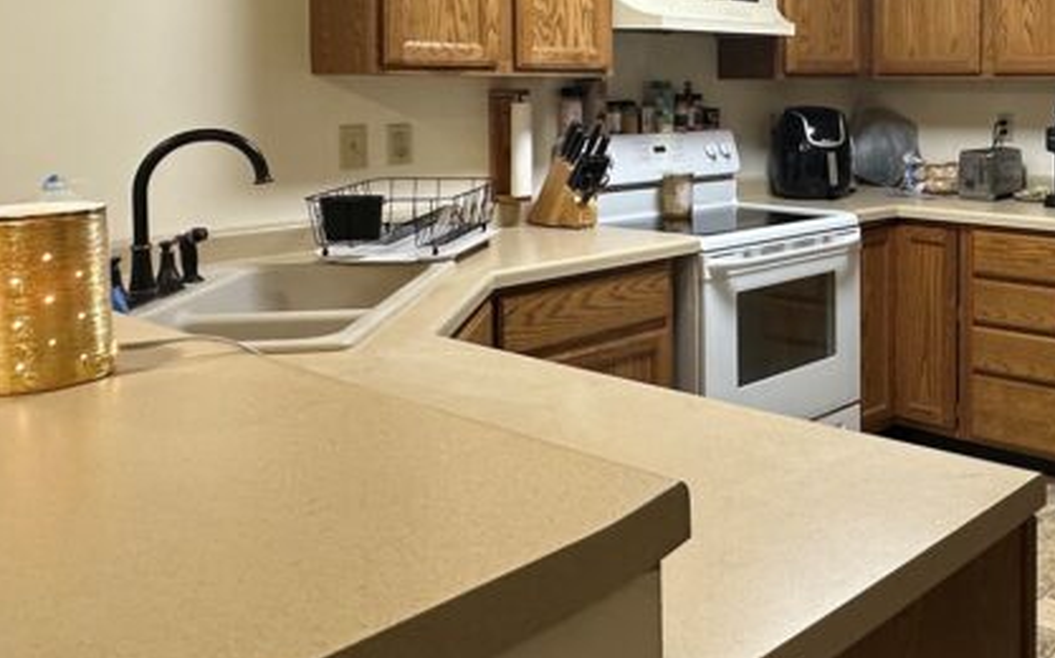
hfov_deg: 48.0
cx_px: 879
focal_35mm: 38
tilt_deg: -0.5
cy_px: 114
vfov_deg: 32.4
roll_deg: +0.7
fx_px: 1092
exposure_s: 1/60
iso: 200
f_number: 2.2
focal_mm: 2.22
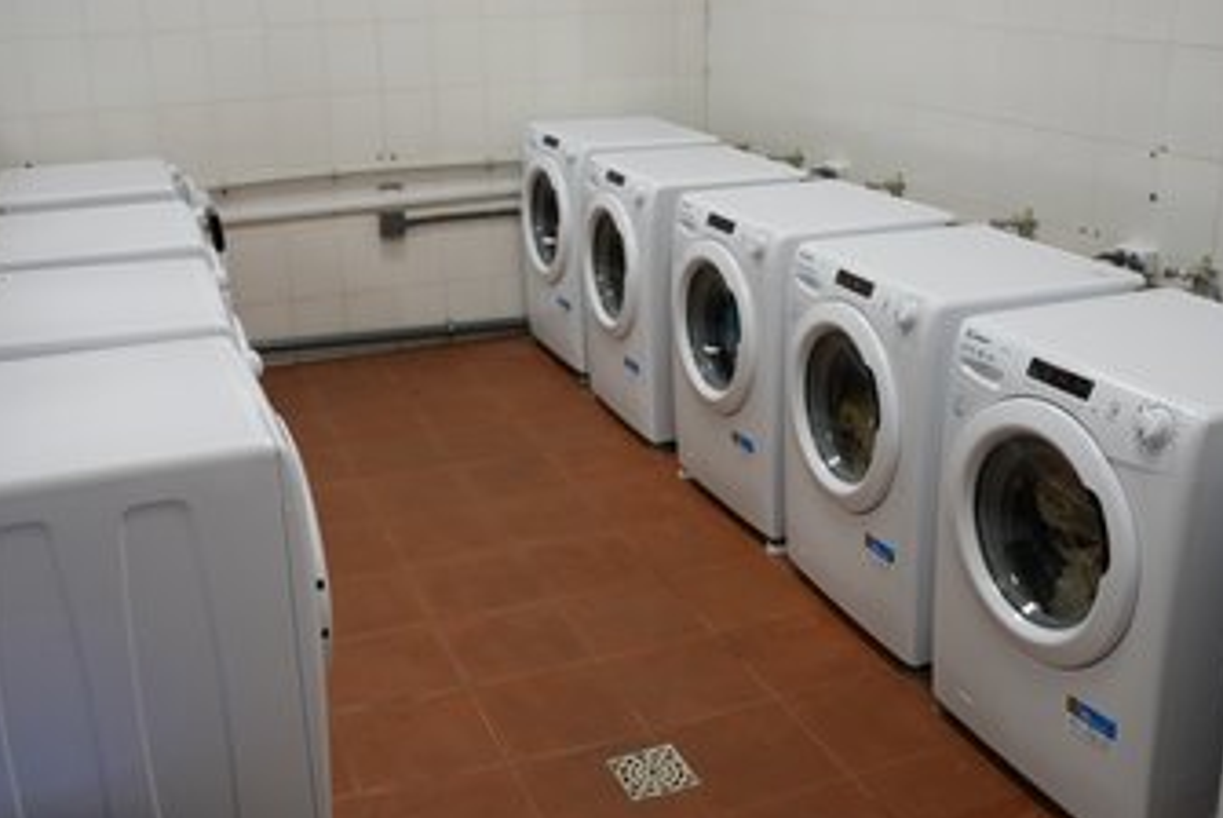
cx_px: 595
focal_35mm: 37
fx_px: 1258
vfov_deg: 36.0
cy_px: 385
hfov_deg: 51.8
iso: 1250
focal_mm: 31
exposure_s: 1/160
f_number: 4
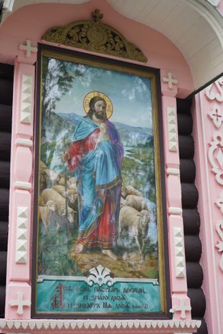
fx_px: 520
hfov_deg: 24.2
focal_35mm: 56
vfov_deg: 35.6
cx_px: 112
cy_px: 167
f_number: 5
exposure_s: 1/160
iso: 800
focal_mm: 56
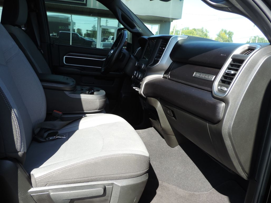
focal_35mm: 30
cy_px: 114
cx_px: 127
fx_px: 235
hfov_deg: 59.9
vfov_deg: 46.7
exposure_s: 1/160
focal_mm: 4.3
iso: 80
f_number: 3
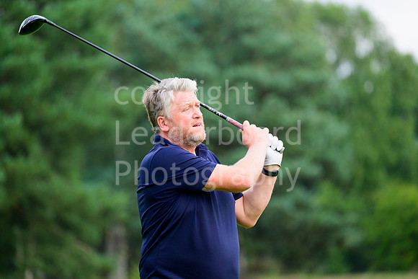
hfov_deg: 6.9
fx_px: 3484
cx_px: 209
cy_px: 140
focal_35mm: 300
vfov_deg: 4.6
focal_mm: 300
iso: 1000
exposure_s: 1/1250
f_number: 5.6
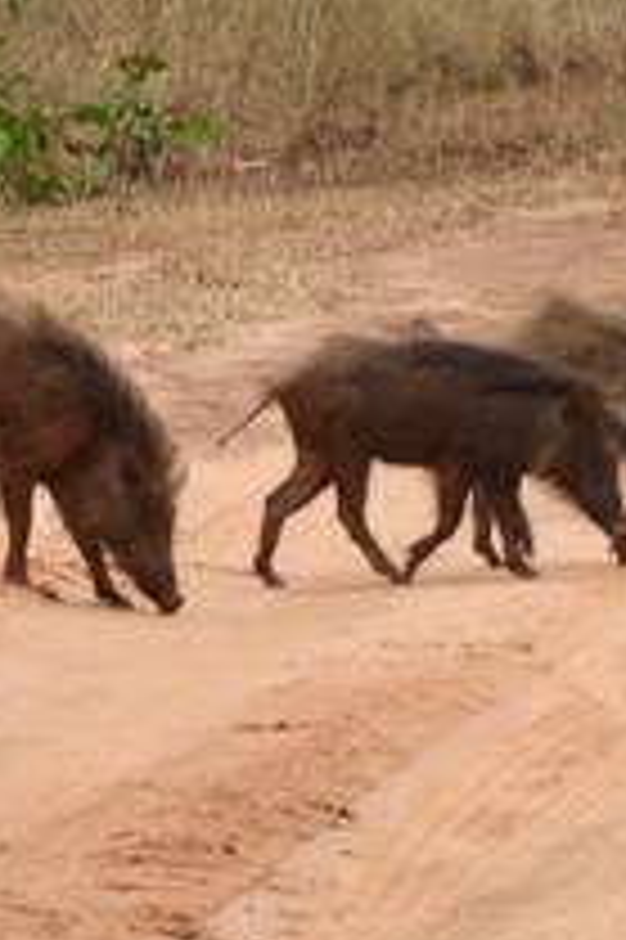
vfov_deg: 2.5
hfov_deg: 1.6
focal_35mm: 838
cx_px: 603
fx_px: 21892
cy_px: 337
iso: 100
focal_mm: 62.5
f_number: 5
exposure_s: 1/160
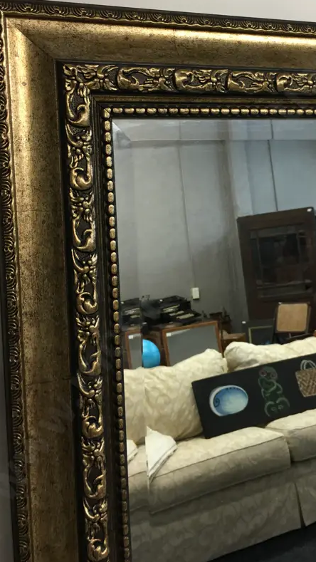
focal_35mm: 41
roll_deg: -0.3
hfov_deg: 28.8
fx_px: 611
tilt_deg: -8.3
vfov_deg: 48.9
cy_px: 207
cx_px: 216
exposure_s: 1/17
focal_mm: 4.15
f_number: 2.2
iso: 32
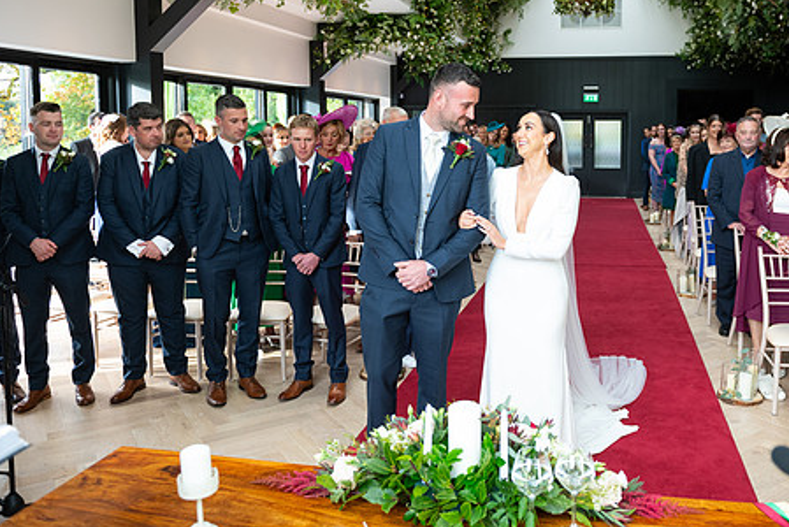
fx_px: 680
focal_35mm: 31
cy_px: 191
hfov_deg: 59.6
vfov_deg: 42.0
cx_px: 483
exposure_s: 1/160
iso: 640
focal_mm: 24
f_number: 3.5
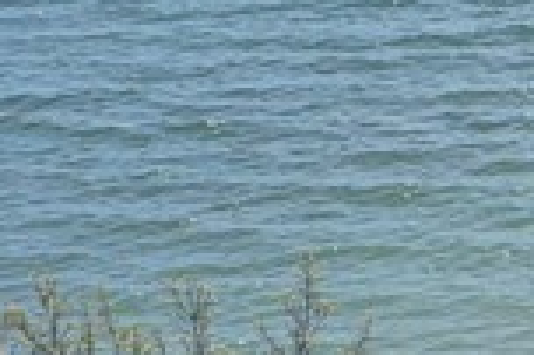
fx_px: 2963
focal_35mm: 200
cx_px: 1655
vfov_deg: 6.8
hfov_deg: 8.5
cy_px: 337
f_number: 2.8
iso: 100
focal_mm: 10.26
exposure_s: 1/1600
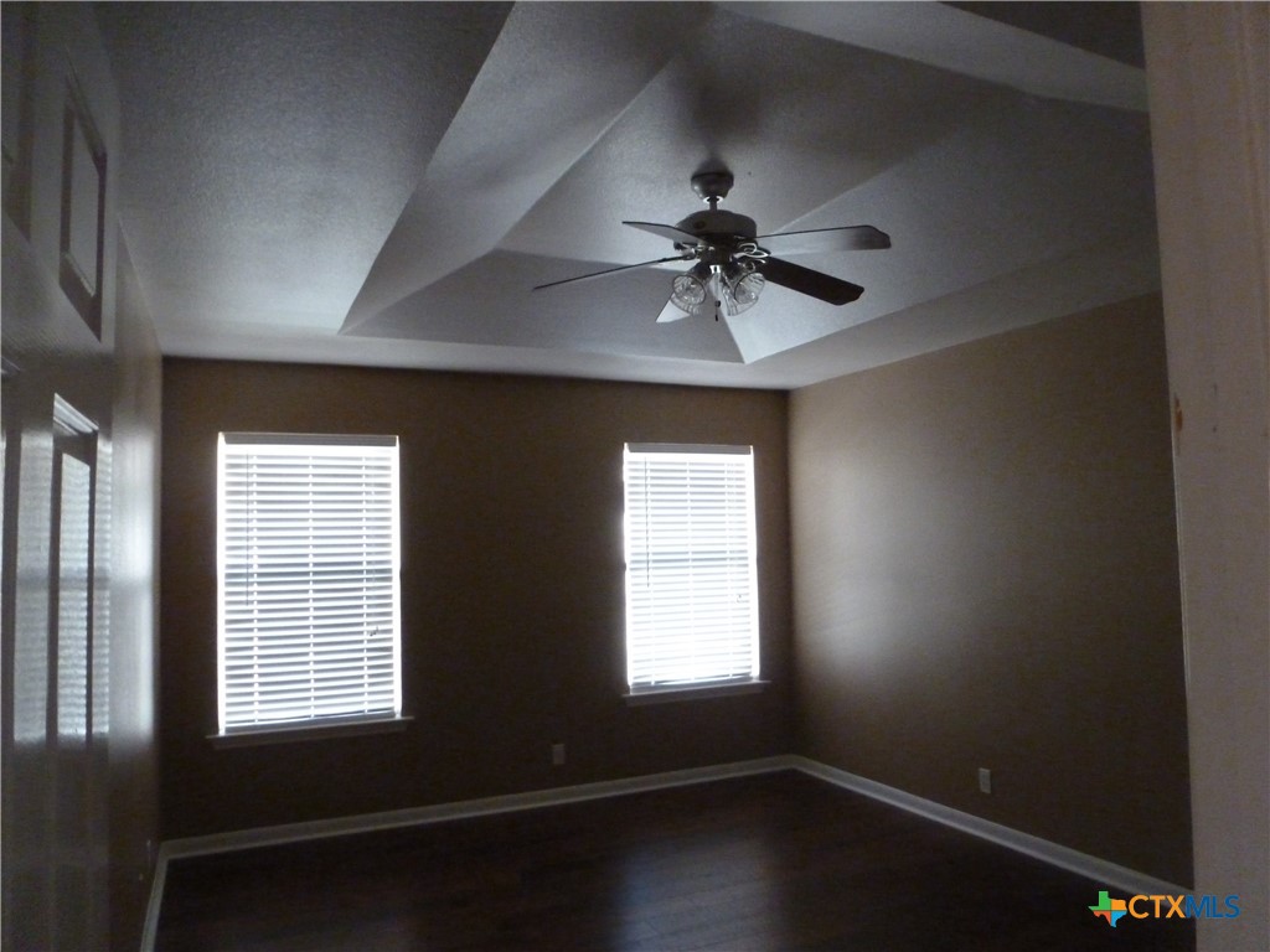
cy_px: 476
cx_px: 635
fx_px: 881
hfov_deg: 71.6
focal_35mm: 24
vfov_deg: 56.8
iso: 800
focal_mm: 4.3
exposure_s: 1/50
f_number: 3.3
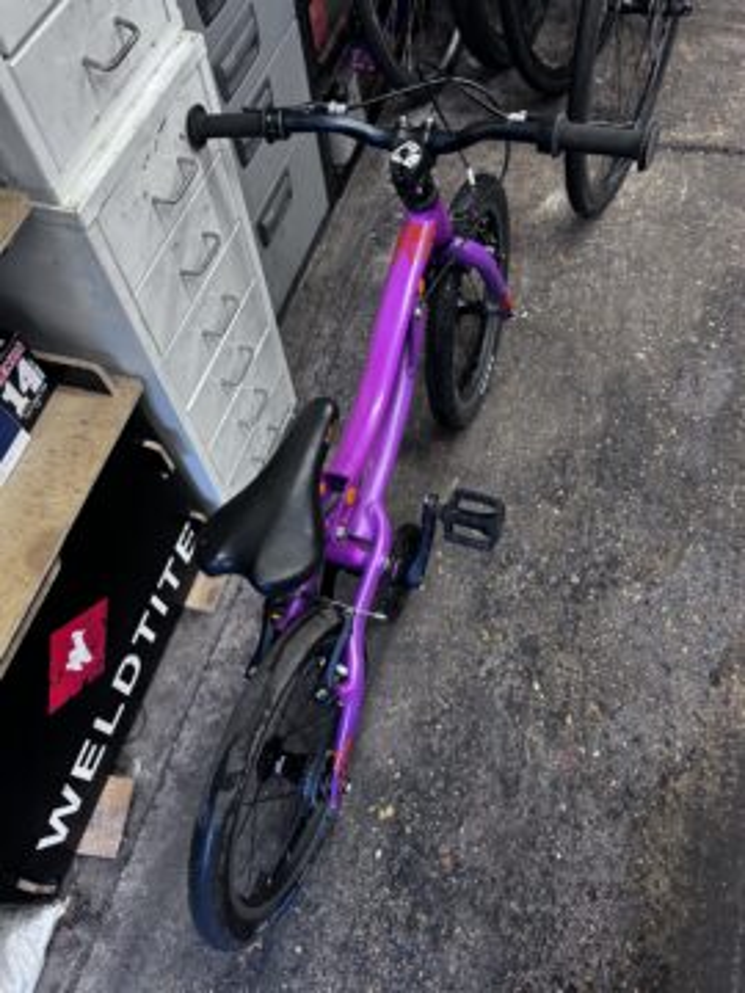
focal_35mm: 26
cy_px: 496
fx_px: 746
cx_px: 372
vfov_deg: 67.3
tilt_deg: -61.0
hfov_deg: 53.1
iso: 64
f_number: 1.5
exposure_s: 1/50
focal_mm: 5.7
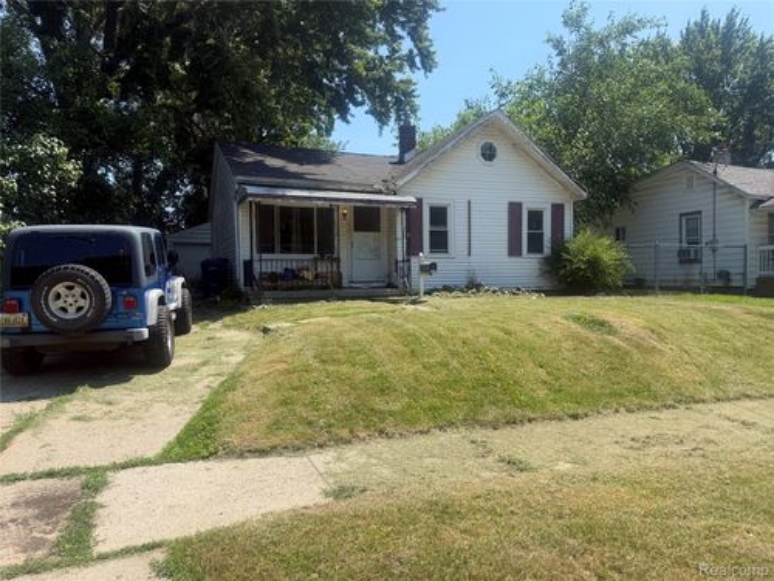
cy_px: 290
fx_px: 537
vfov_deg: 56.8
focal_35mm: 24
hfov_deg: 71.6
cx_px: 387
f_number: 1.78
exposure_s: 1/3759
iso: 80
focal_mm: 6.76
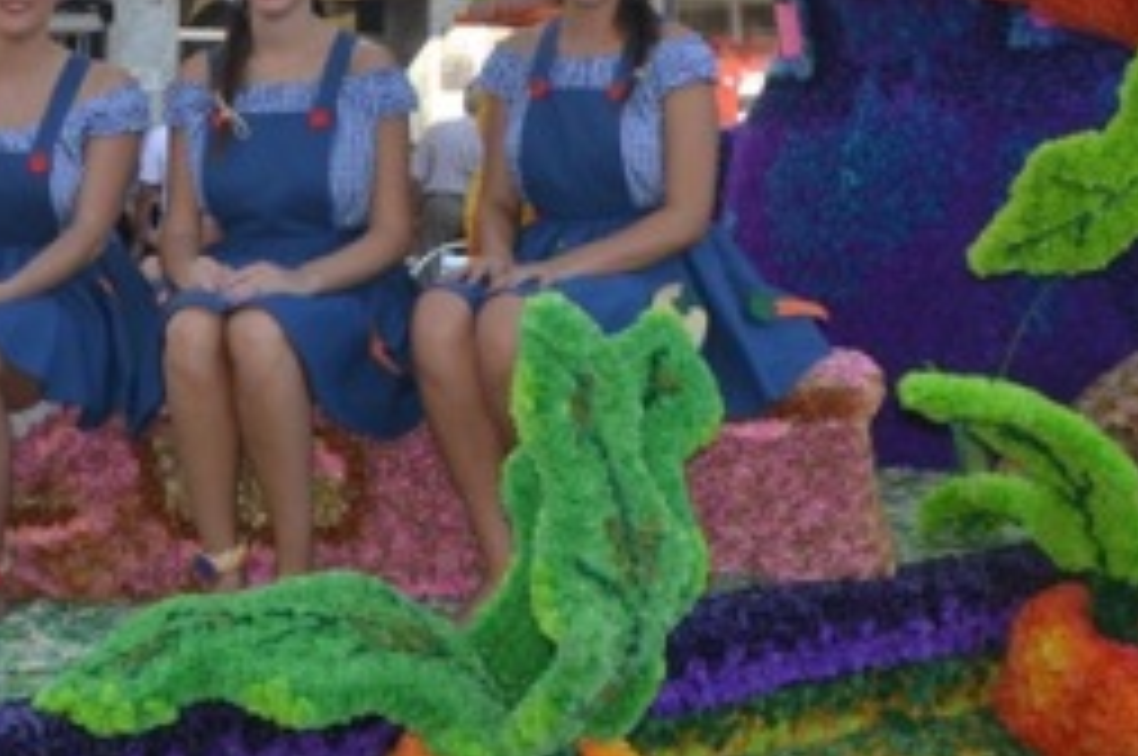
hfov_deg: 31.0
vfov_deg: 19.7
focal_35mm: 65
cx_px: 594
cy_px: -142
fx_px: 2052
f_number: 6.3
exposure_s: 1/200
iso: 100
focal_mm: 18
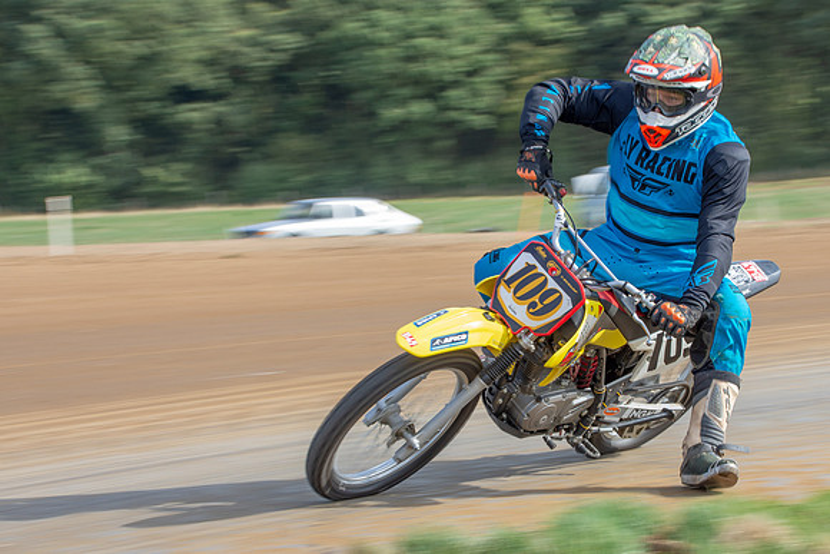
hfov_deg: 16.2
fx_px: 2913
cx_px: 487
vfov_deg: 10.9
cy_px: 272
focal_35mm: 126
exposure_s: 1/125
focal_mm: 70
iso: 125
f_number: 10
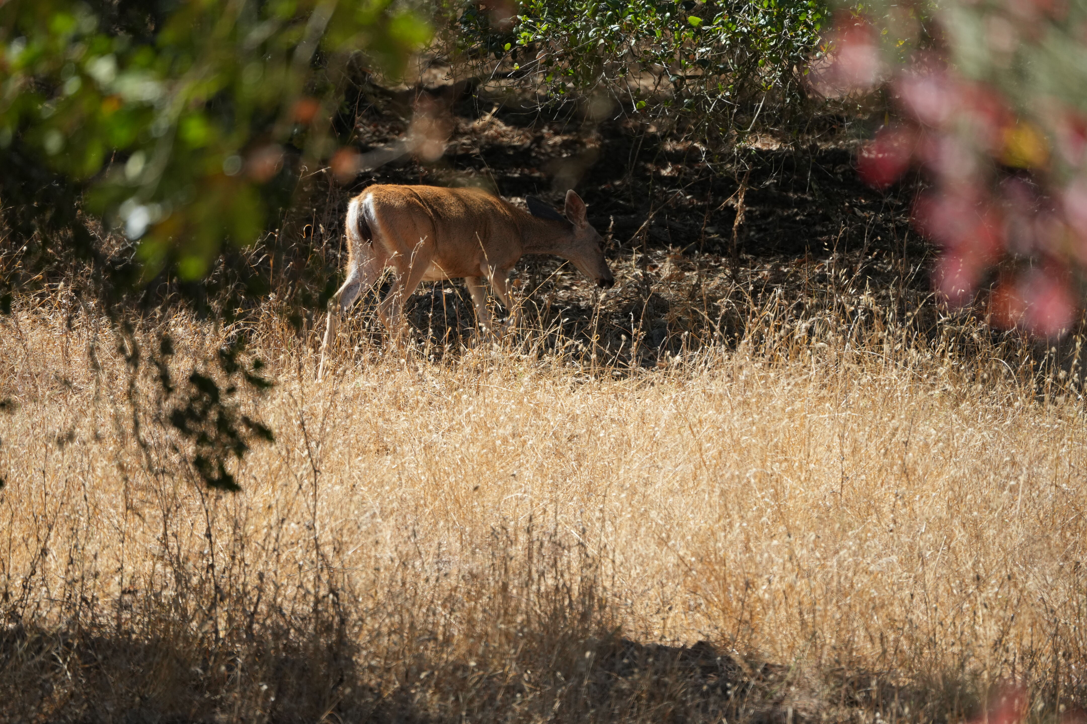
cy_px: 362
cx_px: 544
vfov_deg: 3.4
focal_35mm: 400
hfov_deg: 5.2
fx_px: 12077
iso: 640
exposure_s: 1/1000
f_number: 6.3
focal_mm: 400
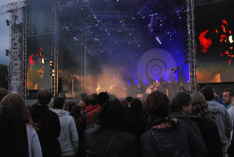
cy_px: 78
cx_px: 117
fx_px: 293
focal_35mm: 45
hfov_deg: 43.6
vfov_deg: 29.9
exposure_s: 1/125
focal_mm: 30
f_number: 6.3
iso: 1600
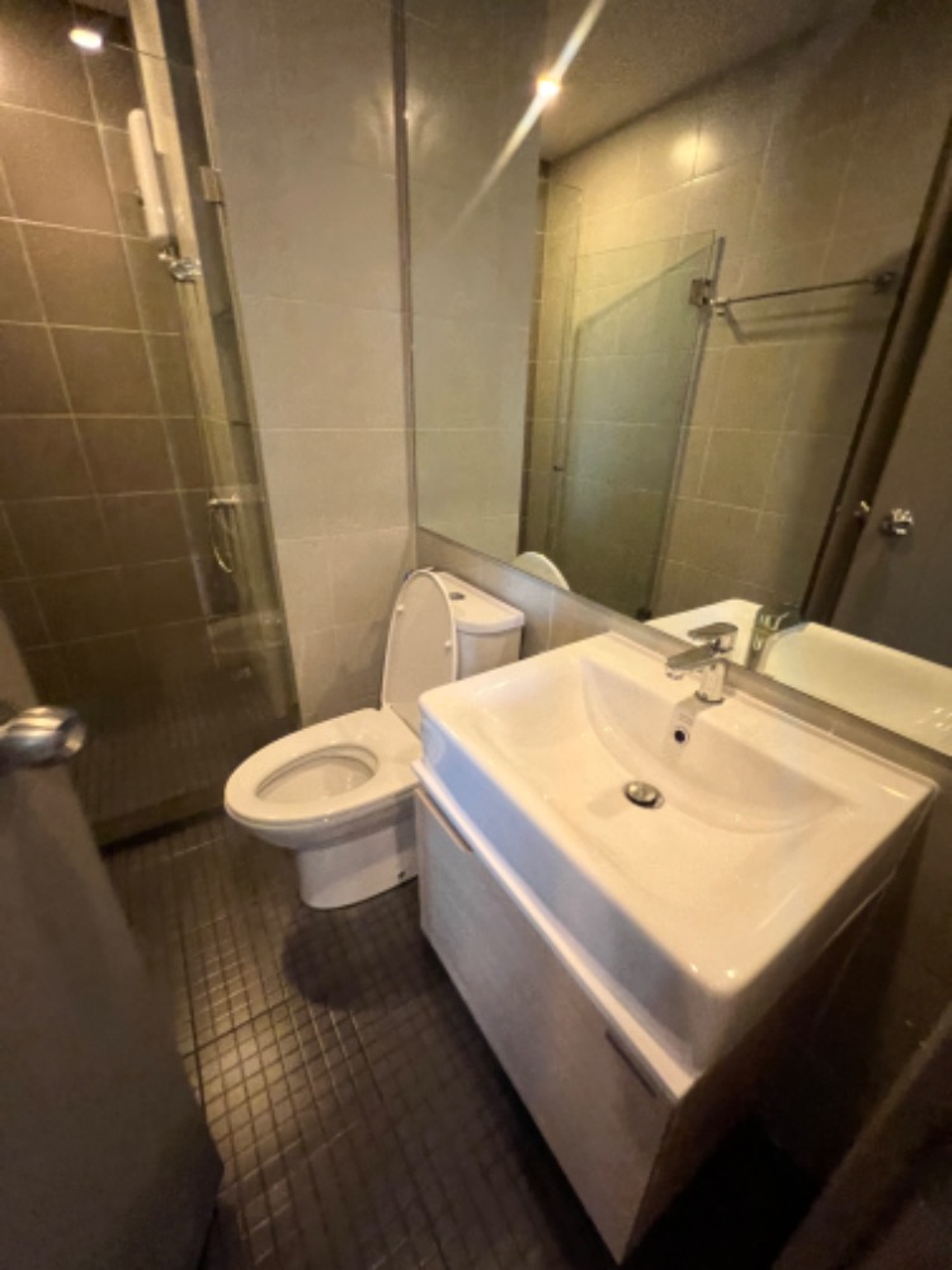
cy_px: 635
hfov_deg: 89.9
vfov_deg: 106.2
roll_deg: -3.4
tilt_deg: -31.9
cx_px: 476
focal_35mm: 13
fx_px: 477
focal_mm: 1.57
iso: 640
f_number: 1.8
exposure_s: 1/50
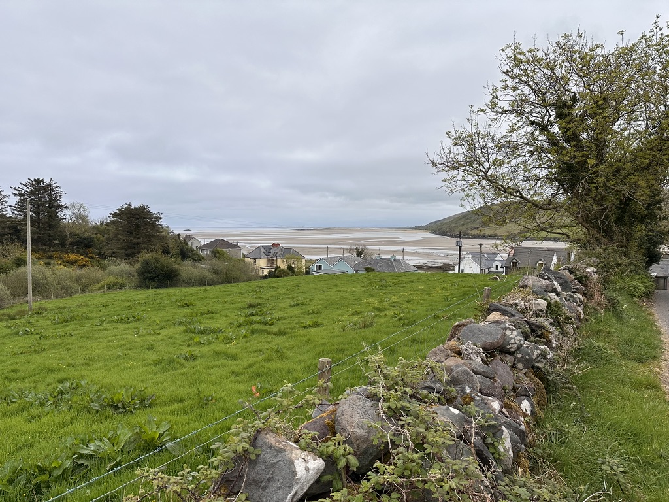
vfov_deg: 56.8
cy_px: 251
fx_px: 464
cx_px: 334
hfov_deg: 71.6
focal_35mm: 24
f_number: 1.78
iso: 80
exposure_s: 1/4762
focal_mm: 6.86
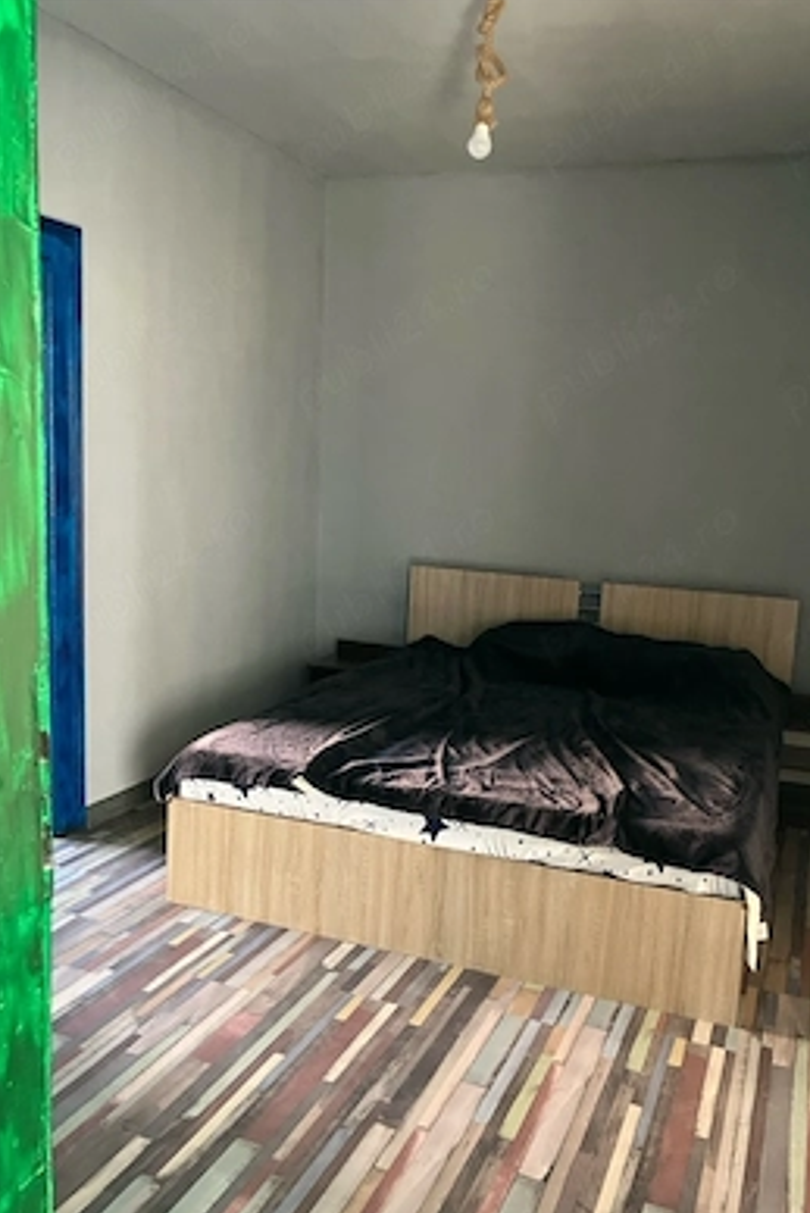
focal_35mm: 30
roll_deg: -4.3
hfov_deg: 43.6
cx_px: 457
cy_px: 619
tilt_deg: -8.5
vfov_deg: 61.9
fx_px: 1012
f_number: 1.8
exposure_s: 1/30
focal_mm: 3.99
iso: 500
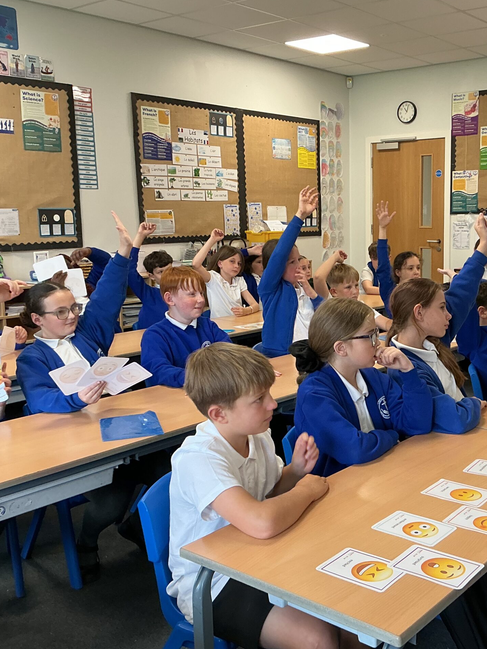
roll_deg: +0.5
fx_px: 732
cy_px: 323
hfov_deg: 36.1
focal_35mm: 39
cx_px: 358
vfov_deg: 47.9
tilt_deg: -9.4
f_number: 1.8
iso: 80
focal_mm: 3
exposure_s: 1/60
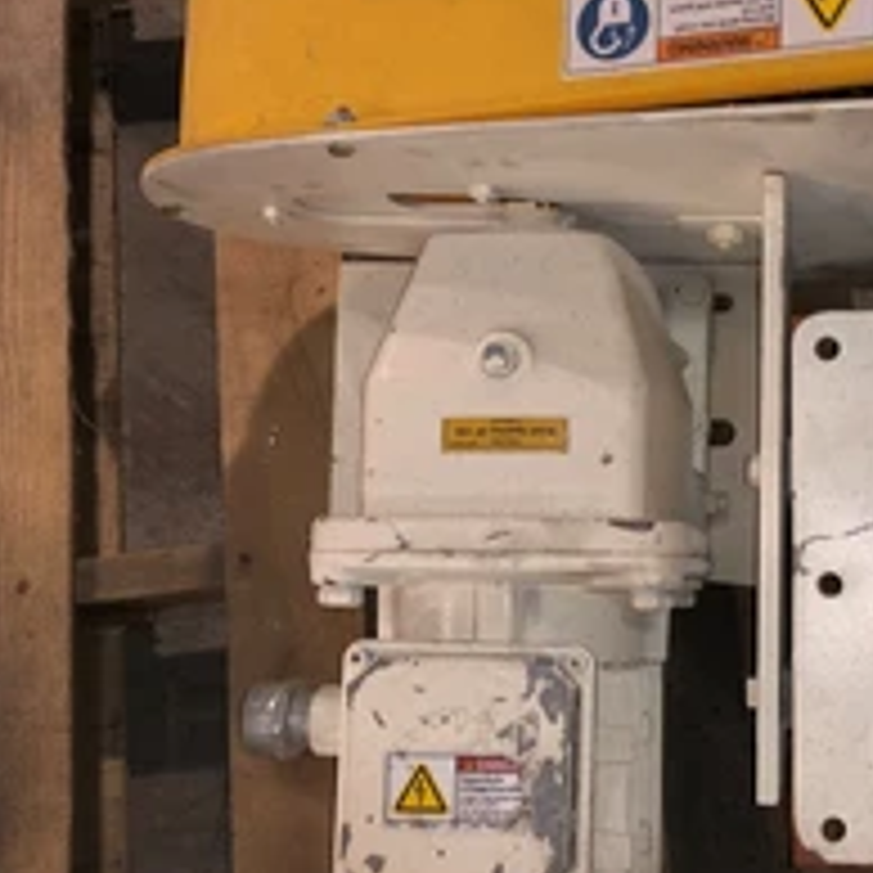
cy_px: 464
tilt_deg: -72.5
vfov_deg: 33.4
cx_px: 630
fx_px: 1455
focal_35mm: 51
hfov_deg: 32.9
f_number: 1.8
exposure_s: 1/5
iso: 40
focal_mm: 4
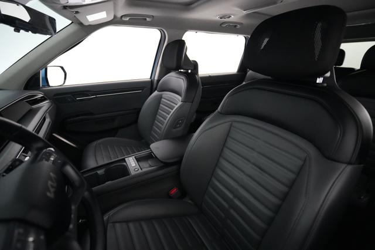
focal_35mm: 17
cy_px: 125
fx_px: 177
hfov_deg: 93.3
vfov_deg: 70.4
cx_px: 188
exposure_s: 1/160
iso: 12800
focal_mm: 17
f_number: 2.8
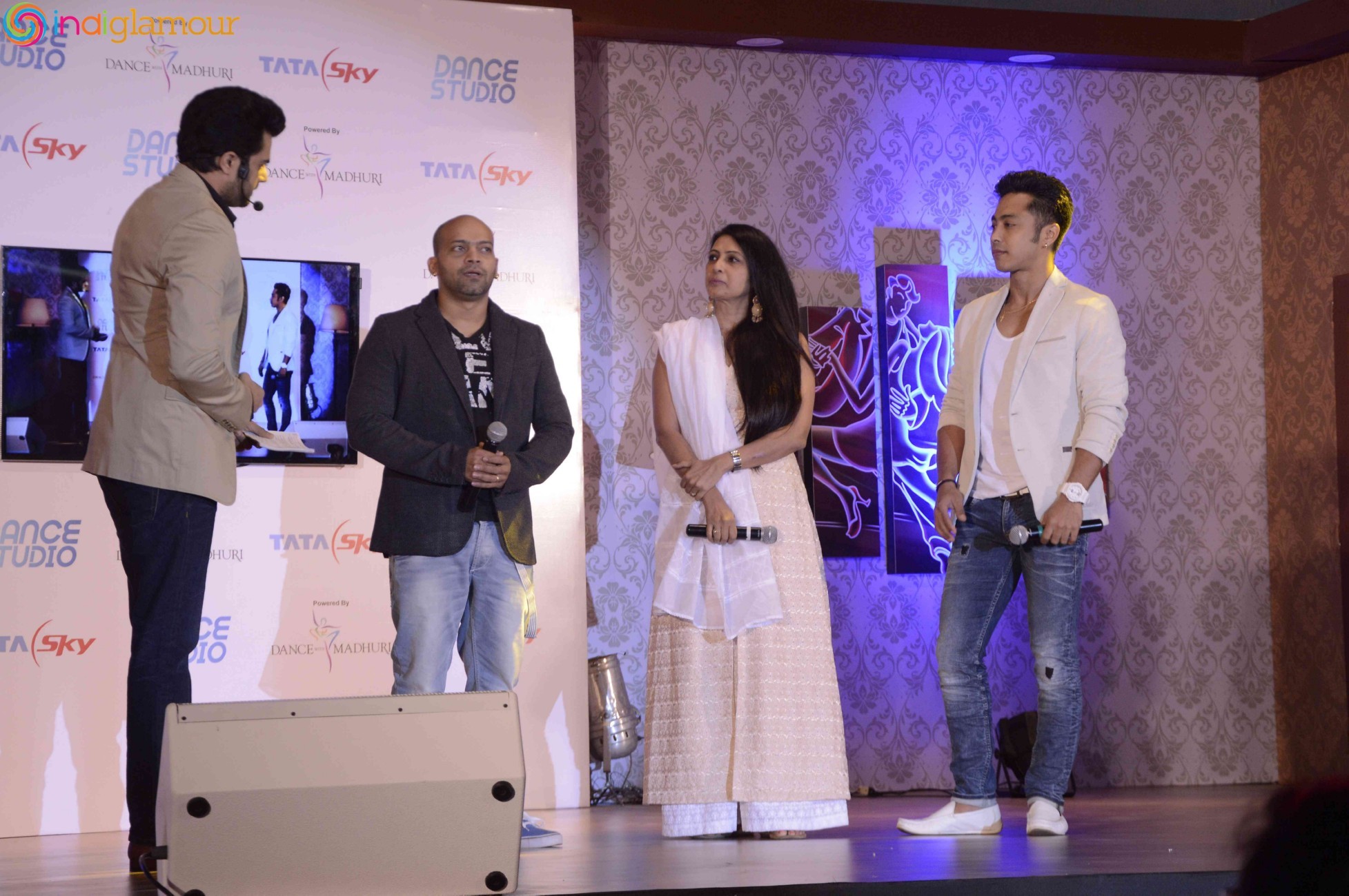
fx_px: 3482
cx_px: 674
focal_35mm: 93
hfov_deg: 21.9
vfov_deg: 14.7
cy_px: 448
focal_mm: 62
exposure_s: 1/125
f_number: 6.3
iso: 800
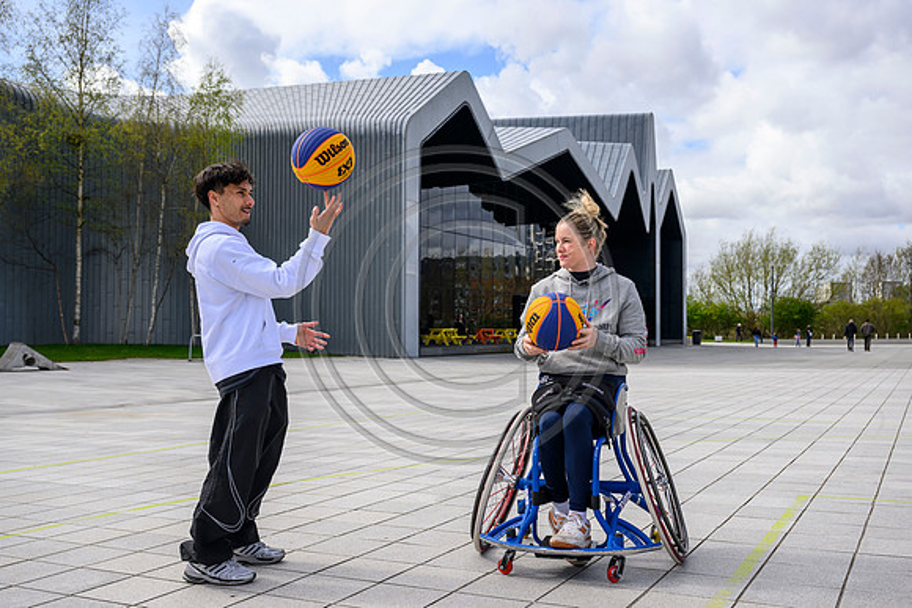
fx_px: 912
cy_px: 304
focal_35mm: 36
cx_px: 456
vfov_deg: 36.9
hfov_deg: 53.1
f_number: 5.6
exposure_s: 1/2000
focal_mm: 36
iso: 500
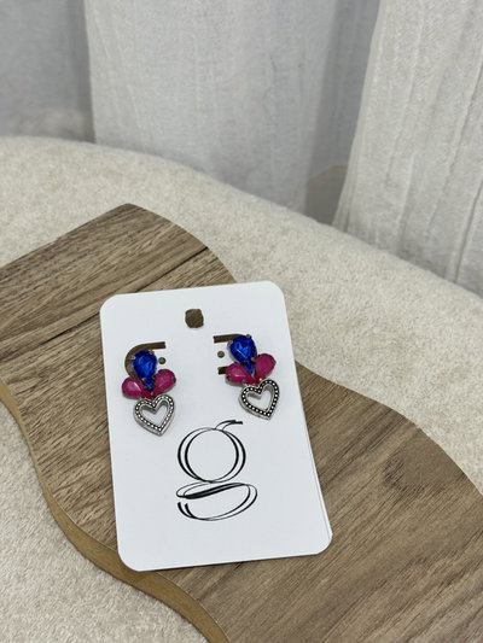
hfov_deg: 30.3
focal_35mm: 48
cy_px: 322
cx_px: 242
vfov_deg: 39.6
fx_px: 893
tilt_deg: -49.9
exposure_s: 1/50
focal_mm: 6.76
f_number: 1.78
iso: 80
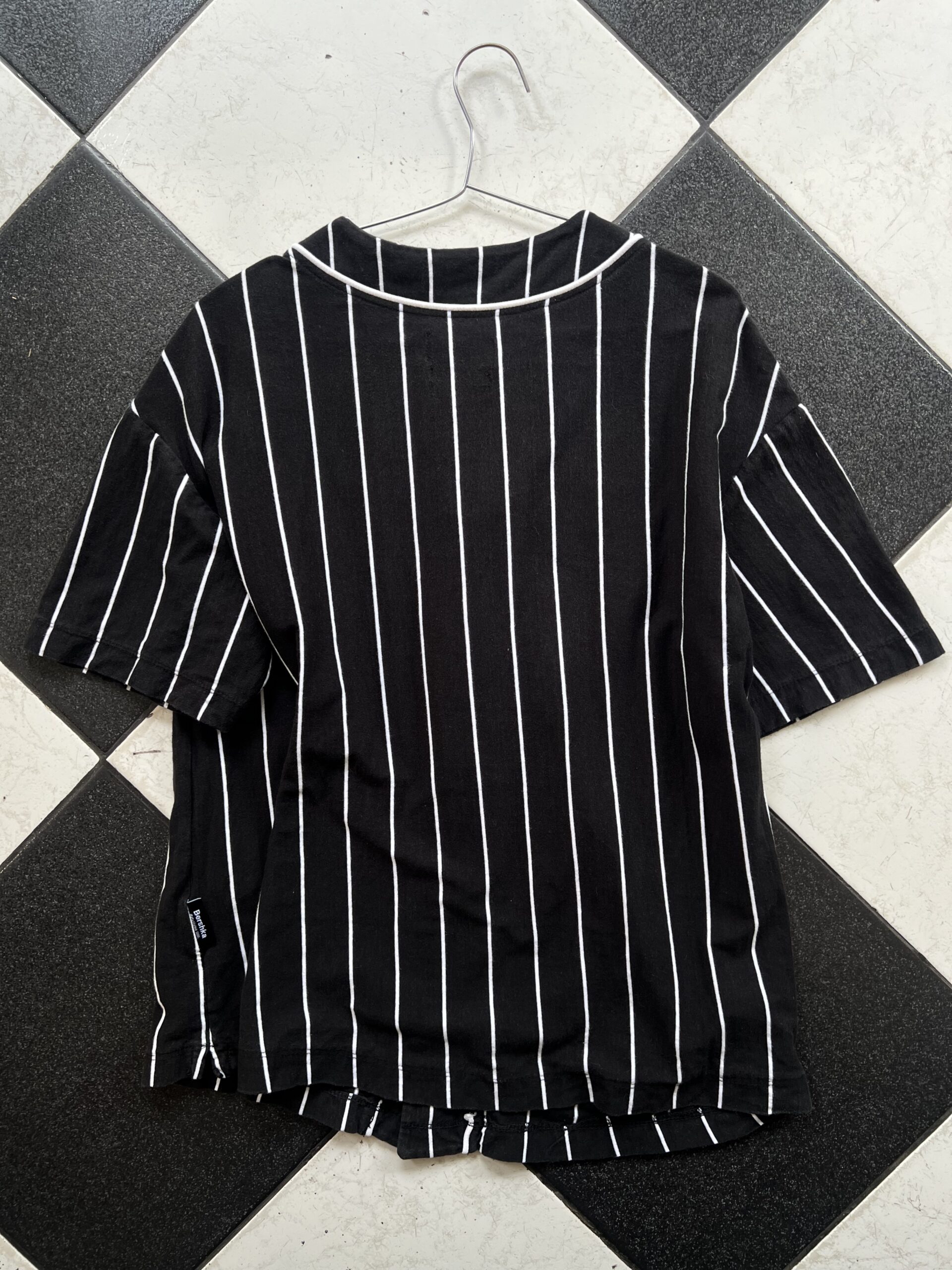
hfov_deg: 53.1
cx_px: 476
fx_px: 953
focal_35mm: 26
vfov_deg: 67.3
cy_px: 635
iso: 50
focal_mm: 5.7
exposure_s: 1/121
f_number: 1.5
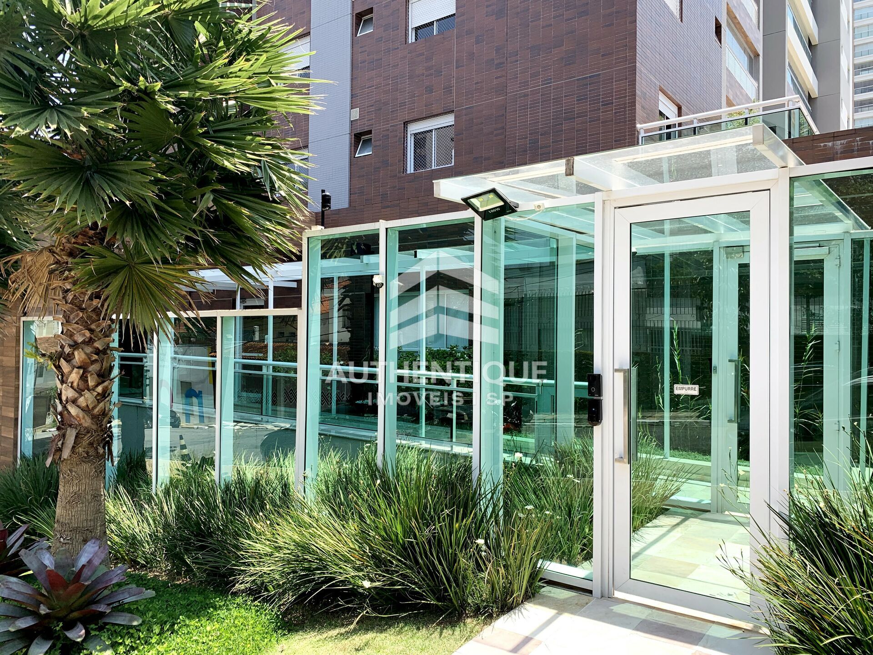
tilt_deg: +0.7
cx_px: 436
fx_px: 656
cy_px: 328
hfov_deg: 67.3
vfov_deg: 53.1
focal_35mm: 26
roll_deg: +0.3
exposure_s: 1/647
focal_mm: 4.25
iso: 25
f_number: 1.8
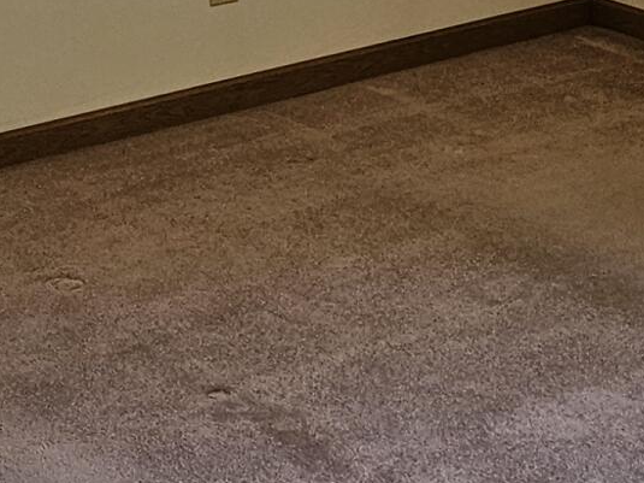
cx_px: 358
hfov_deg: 15.3
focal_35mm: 129
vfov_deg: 11.1
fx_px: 2399
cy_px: -238
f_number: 1.8
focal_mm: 5.4
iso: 160
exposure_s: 1/120
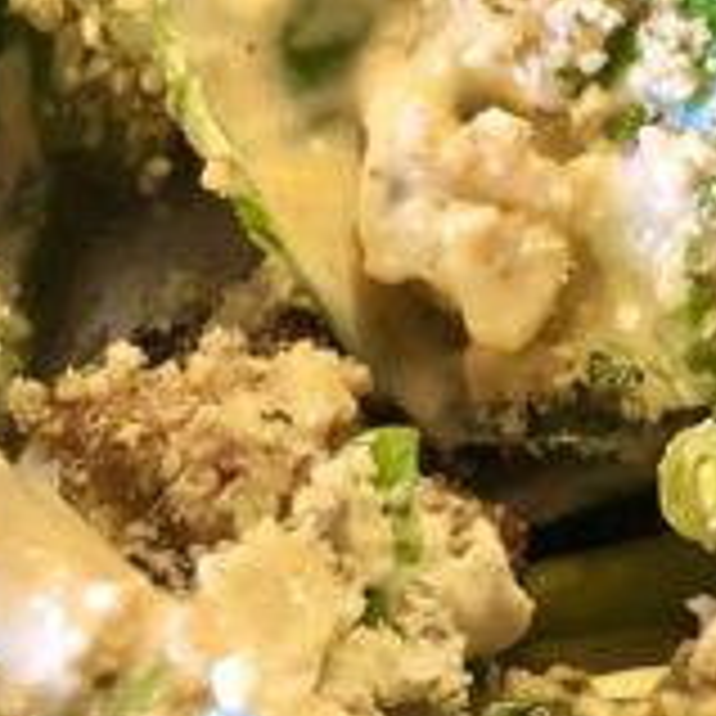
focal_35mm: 159
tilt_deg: -61.1
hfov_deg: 10.7
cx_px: 1018
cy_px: 68
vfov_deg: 10.9
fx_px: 3721
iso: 80
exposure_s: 1/15
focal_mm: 3.99
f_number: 1.8
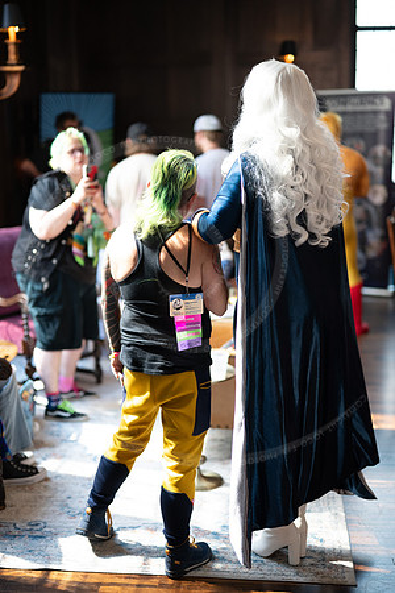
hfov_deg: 27.0
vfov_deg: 39.6
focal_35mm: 50
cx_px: 198
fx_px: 823
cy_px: 296
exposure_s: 1/320
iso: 1000
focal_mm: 50
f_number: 1.2
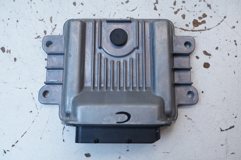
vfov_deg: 38.9
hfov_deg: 55.8
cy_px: 80
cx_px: 120
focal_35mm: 34
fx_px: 228
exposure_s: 1/60
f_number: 5.6
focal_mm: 23
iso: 125
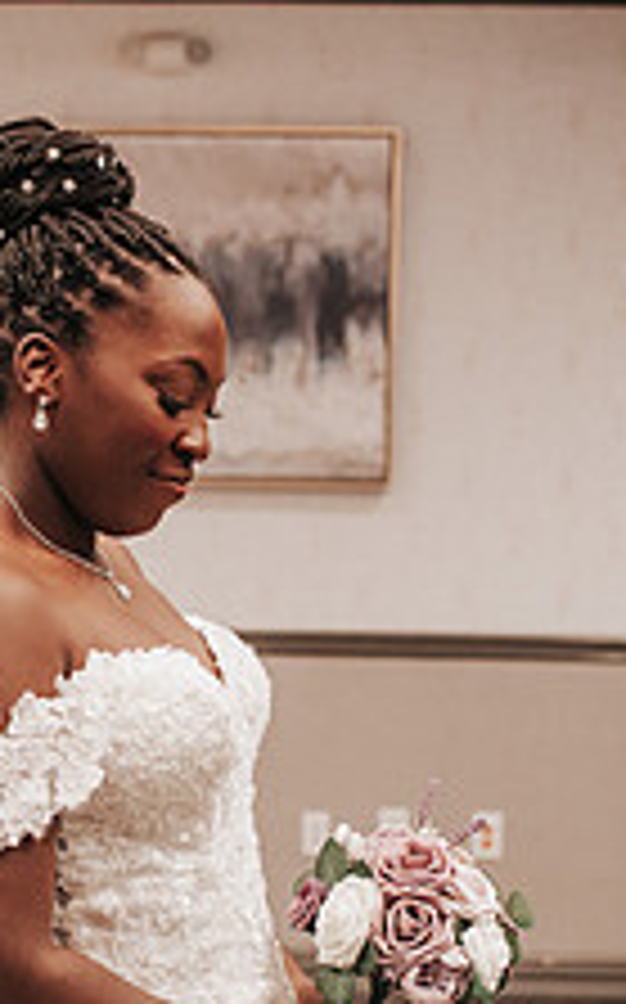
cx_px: 203
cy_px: 666
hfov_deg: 18.0
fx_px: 1969
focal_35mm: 72
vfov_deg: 28.4
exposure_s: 1/640
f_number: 3.2
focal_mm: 35
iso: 1000
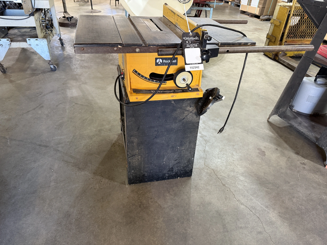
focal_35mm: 24
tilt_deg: -34.4
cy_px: 122
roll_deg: -3.1
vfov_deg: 56.8
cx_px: 164
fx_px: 227
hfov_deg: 71.6
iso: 250
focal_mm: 6.76
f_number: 1.78
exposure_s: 1/60
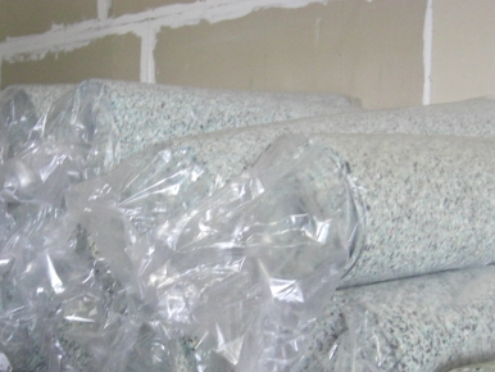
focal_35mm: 63
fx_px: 901
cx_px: 186
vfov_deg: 23.0
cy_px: 299
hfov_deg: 30.6
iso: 800
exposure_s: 1/60
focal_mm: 7.9
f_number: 2.8
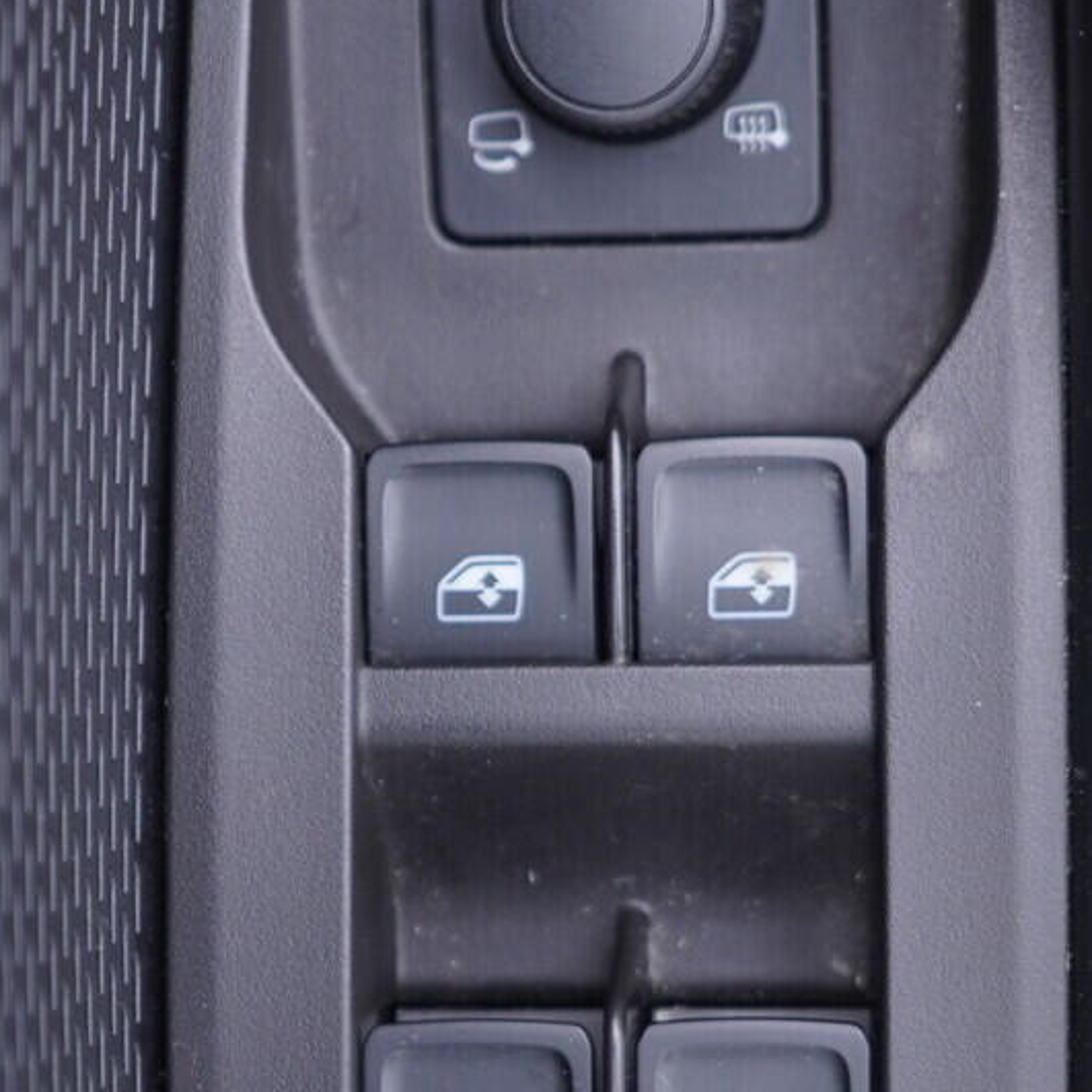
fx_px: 2962
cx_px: 619
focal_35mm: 83
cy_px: 664
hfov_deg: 20.9
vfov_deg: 20.9
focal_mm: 24
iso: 200
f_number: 2.8
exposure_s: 1/40
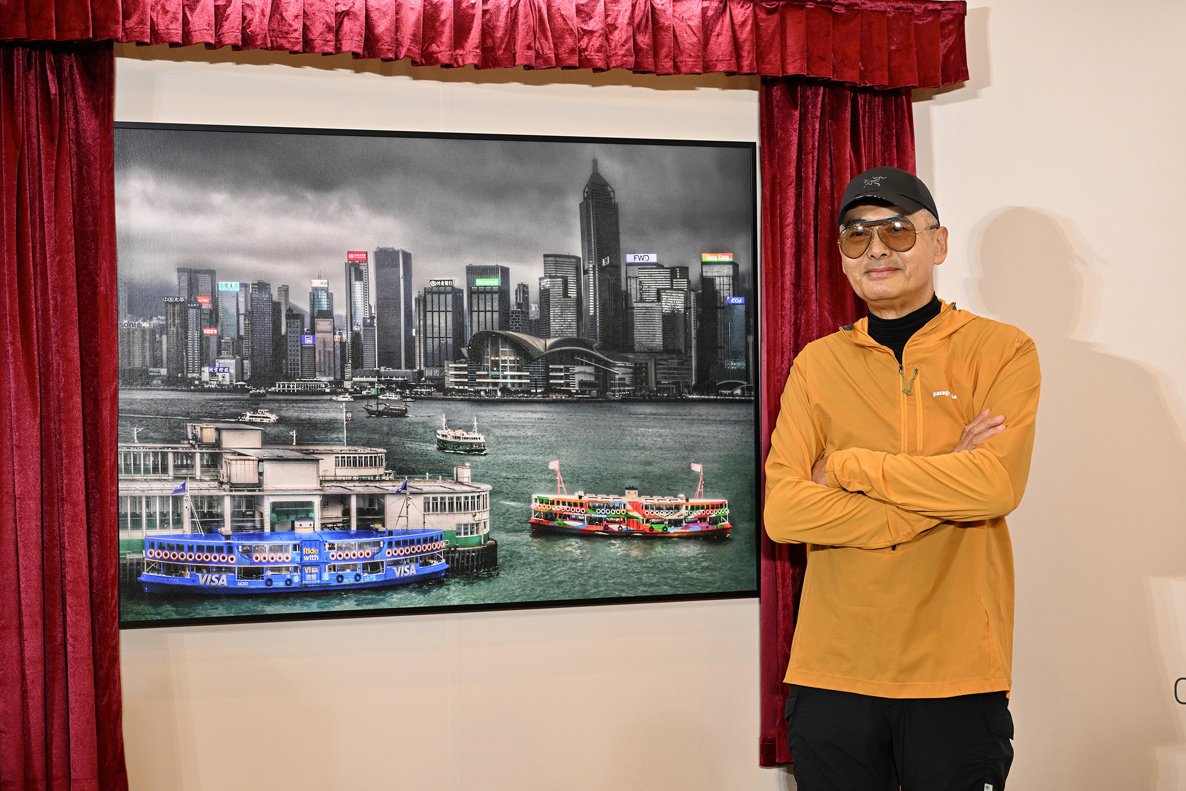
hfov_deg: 32.9
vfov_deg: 22.3
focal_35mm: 61
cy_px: 396
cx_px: 593
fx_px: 2010
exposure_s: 1/250
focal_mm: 61
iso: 1600
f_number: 4
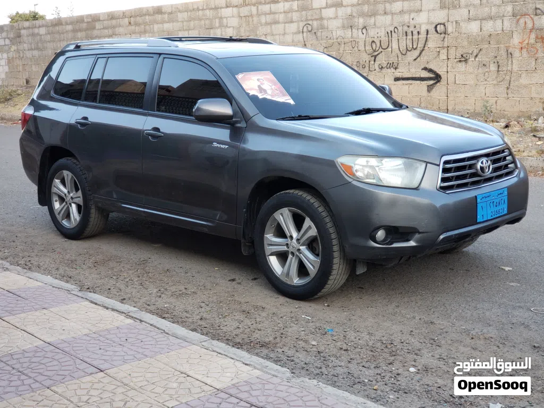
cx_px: 272
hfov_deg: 36.8
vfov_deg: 28.0
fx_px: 817
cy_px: 204
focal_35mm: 52
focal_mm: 6
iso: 64
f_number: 2.4
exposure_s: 1/30
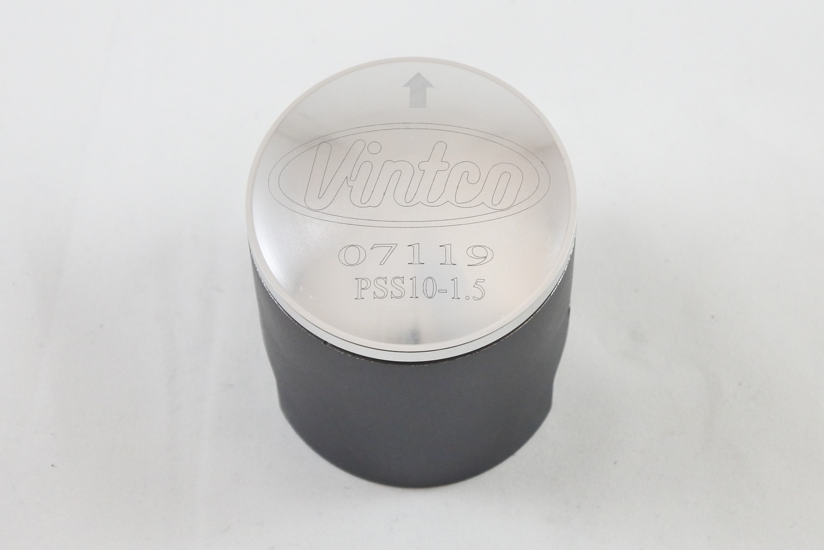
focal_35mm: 60
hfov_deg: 33.4
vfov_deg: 22.6
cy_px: 275
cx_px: 412
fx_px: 1373
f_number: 4.8
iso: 640
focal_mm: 22.3
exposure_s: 1/125
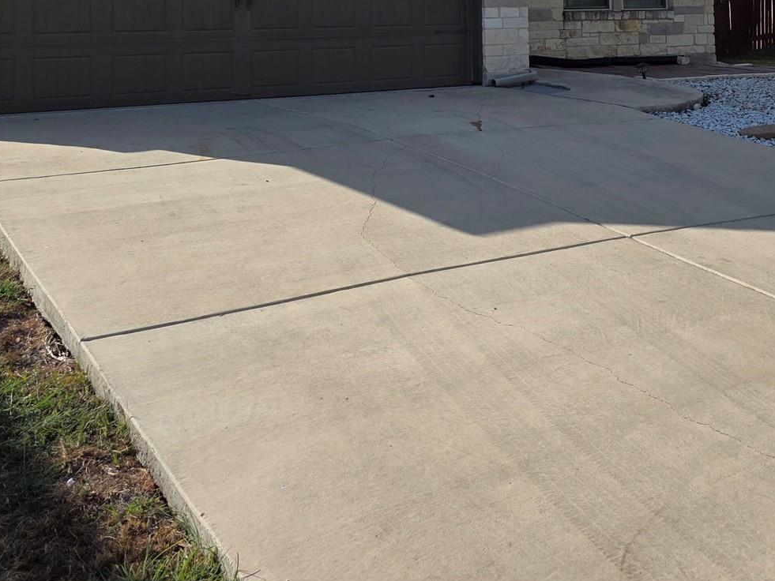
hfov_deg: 39.0
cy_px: 11
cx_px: 539
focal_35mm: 48
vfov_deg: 28.5
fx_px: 1075
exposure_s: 1/5958
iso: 80
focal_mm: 6.3
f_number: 1.7
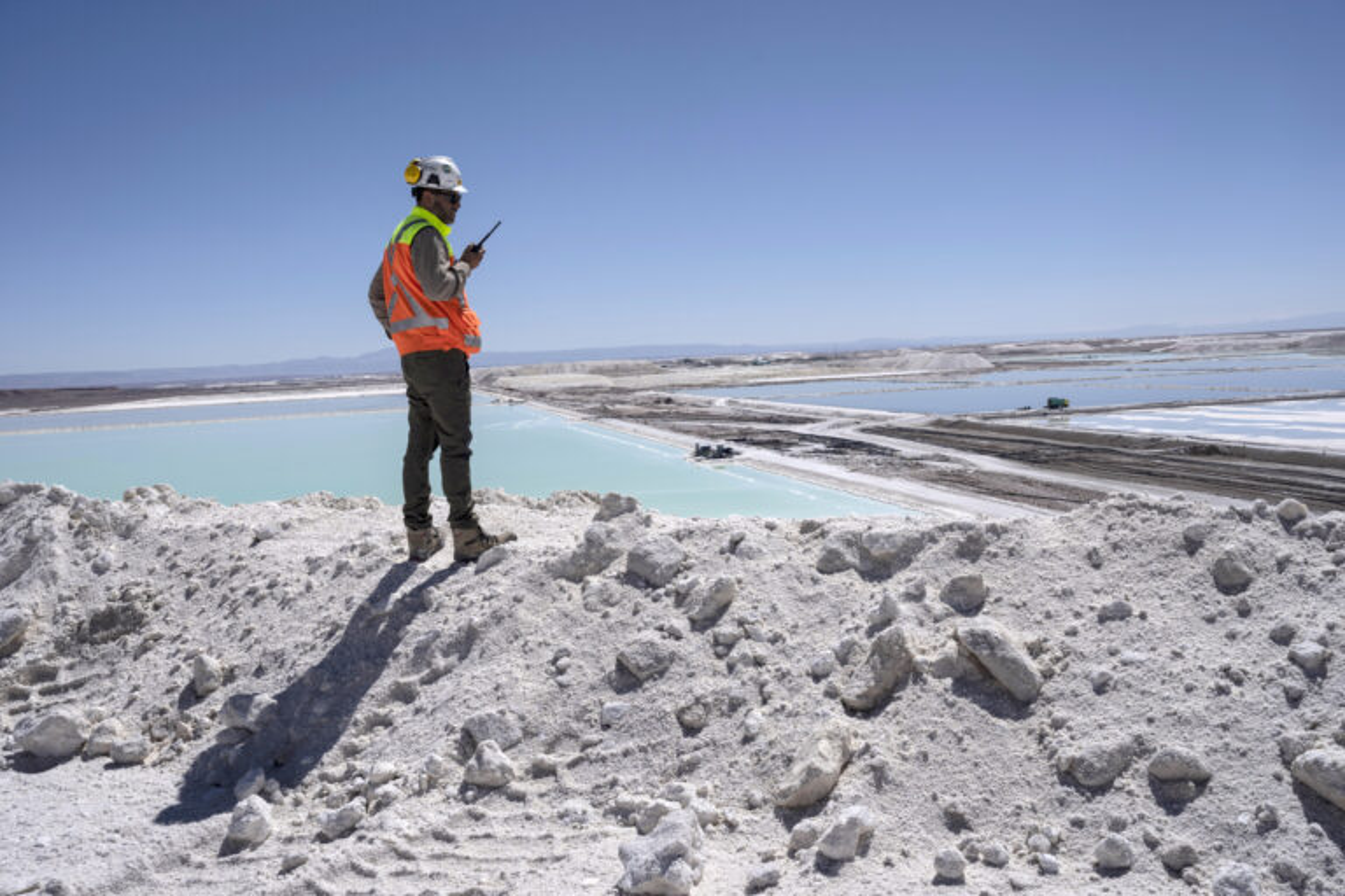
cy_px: 448
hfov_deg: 54.4
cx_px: 672
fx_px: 1308
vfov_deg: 37.9
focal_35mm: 35
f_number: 10
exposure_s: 1/640
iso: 50
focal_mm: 35
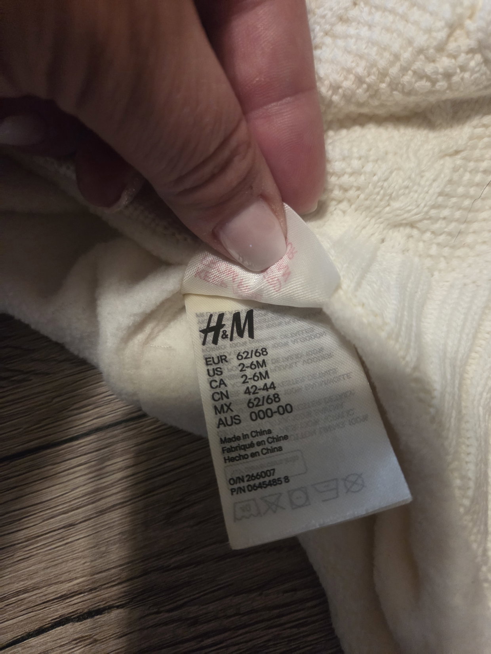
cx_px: 246
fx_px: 435
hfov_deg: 58.9
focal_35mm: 23
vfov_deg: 73.9
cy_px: 327
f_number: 1.8
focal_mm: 5.4
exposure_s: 1/100
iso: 1600
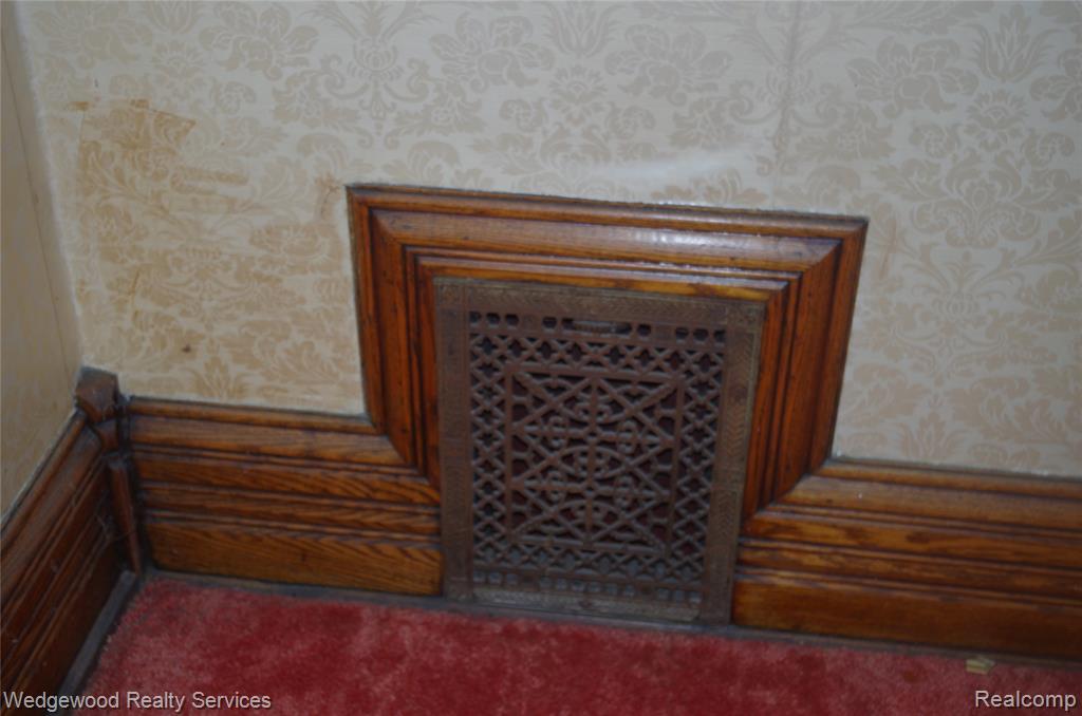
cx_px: 541
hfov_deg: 40.4
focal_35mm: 49
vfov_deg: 27.4
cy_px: 358
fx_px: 1470
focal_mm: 32.5
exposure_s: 1/25
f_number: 4
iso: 100
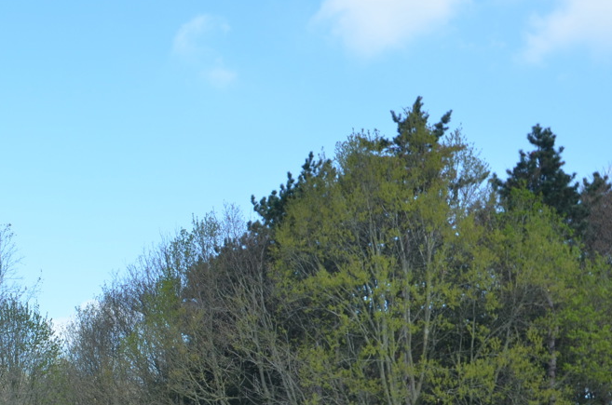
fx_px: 1258
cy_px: 413
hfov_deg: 25.2
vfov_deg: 17.8
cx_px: -78
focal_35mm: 74
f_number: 8
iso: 200
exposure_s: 1/250
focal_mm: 21
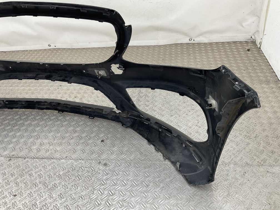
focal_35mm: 29
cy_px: 105
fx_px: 235
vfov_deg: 48.2
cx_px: 140
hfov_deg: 61.7
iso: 40
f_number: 1.8
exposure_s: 1/120
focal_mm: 3
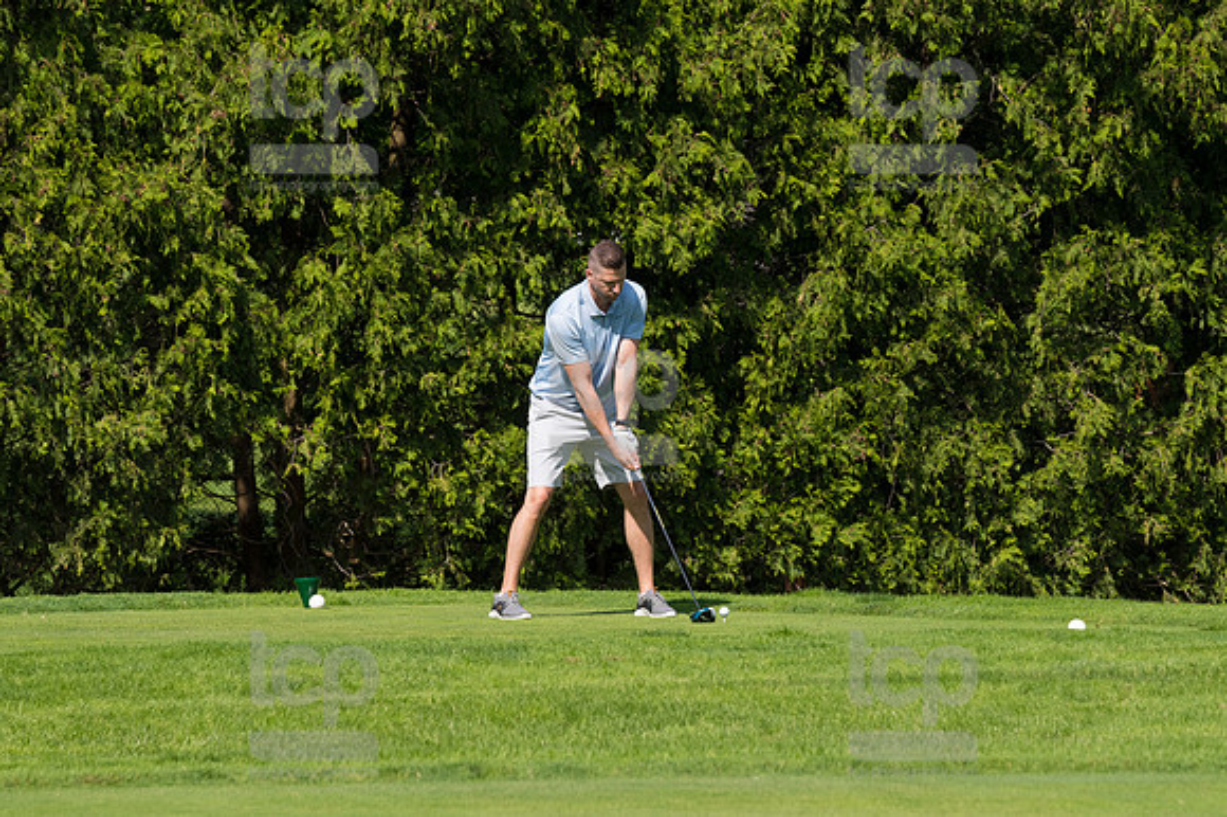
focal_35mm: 300
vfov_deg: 4.6
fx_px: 10219
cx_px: 614
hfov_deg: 6.9
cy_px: 408
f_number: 5.6
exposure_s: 1/1600
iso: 320
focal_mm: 200
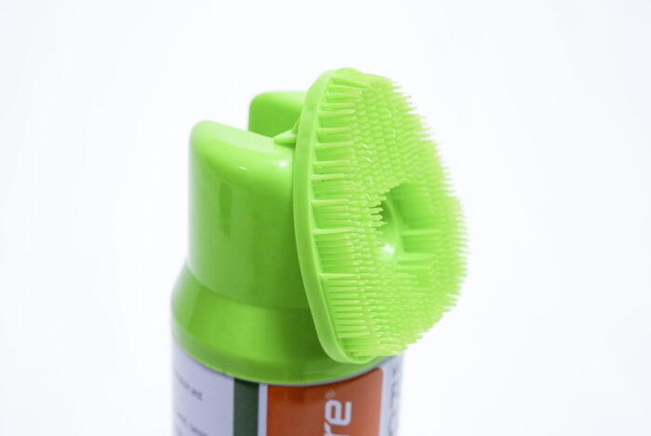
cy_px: 218
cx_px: 326
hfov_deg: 28.8
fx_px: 1267
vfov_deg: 19.5
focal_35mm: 70
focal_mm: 70
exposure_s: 1/250
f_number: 8
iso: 3200
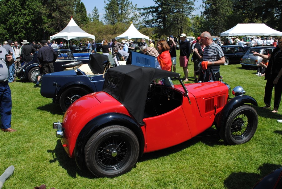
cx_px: 141
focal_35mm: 33
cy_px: 94
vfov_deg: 40.1
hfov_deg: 57.2
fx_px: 259
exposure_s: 1/200
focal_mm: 22
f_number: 9
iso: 100
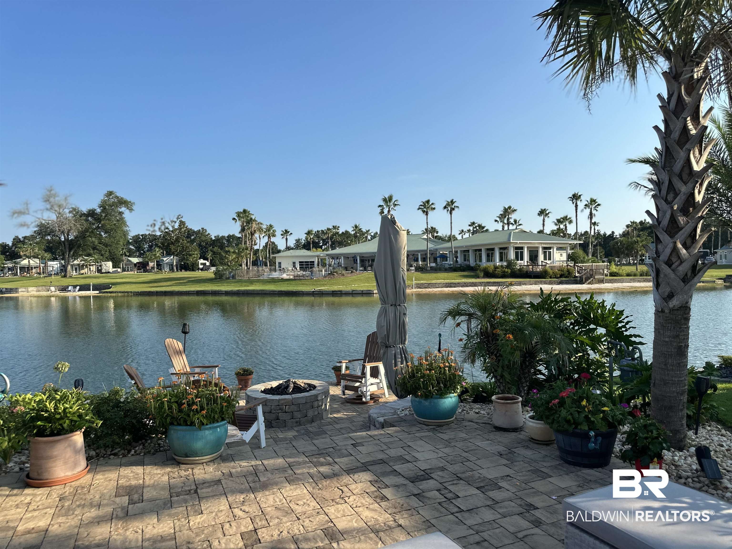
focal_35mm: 24
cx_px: 366
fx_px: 508
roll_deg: +1.1
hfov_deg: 71.6
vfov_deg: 56.8
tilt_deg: +1.0
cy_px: 274
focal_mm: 6.86
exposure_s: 1/3247
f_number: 1.78
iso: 80
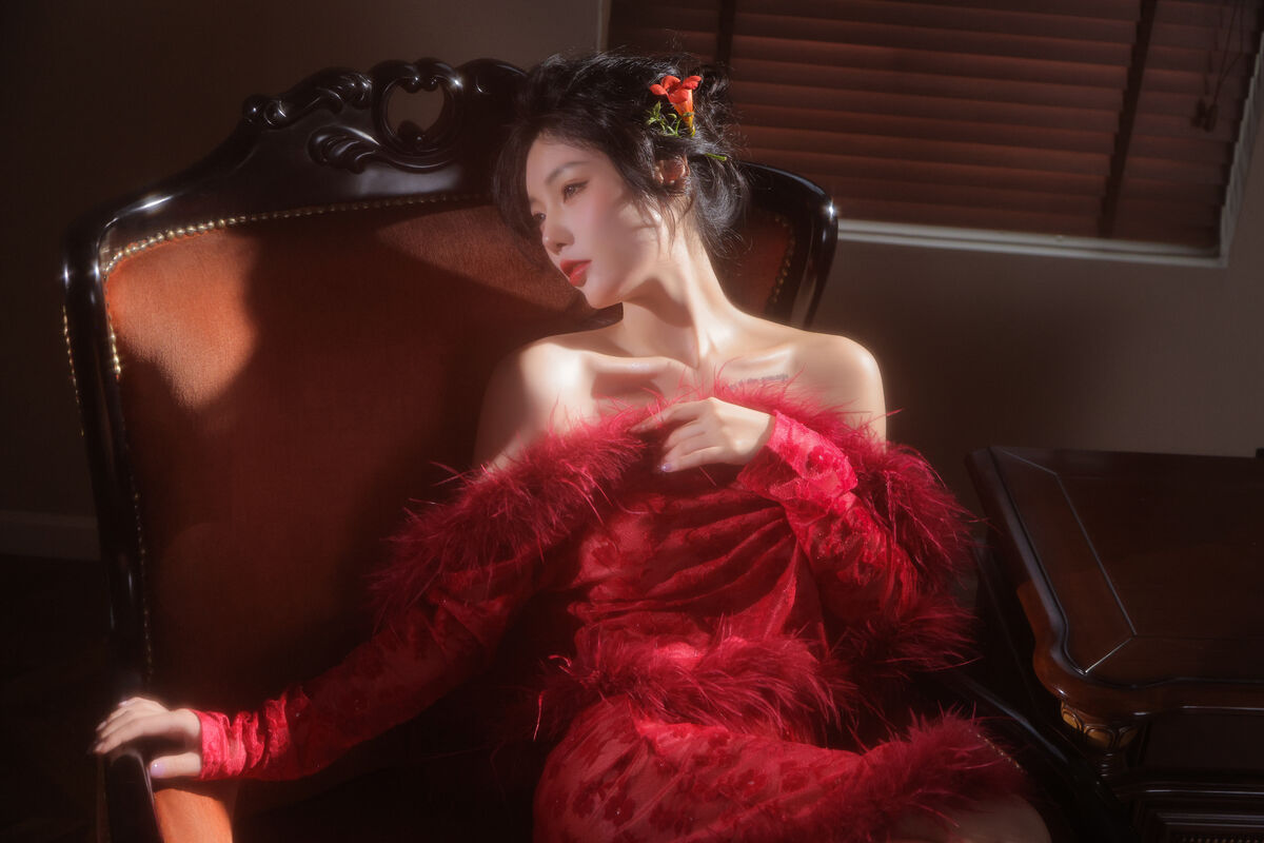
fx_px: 1720
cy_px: 422
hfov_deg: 40.3
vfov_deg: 27.5
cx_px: 632
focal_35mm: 49
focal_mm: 50
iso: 3200
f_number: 4
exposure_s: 1/160
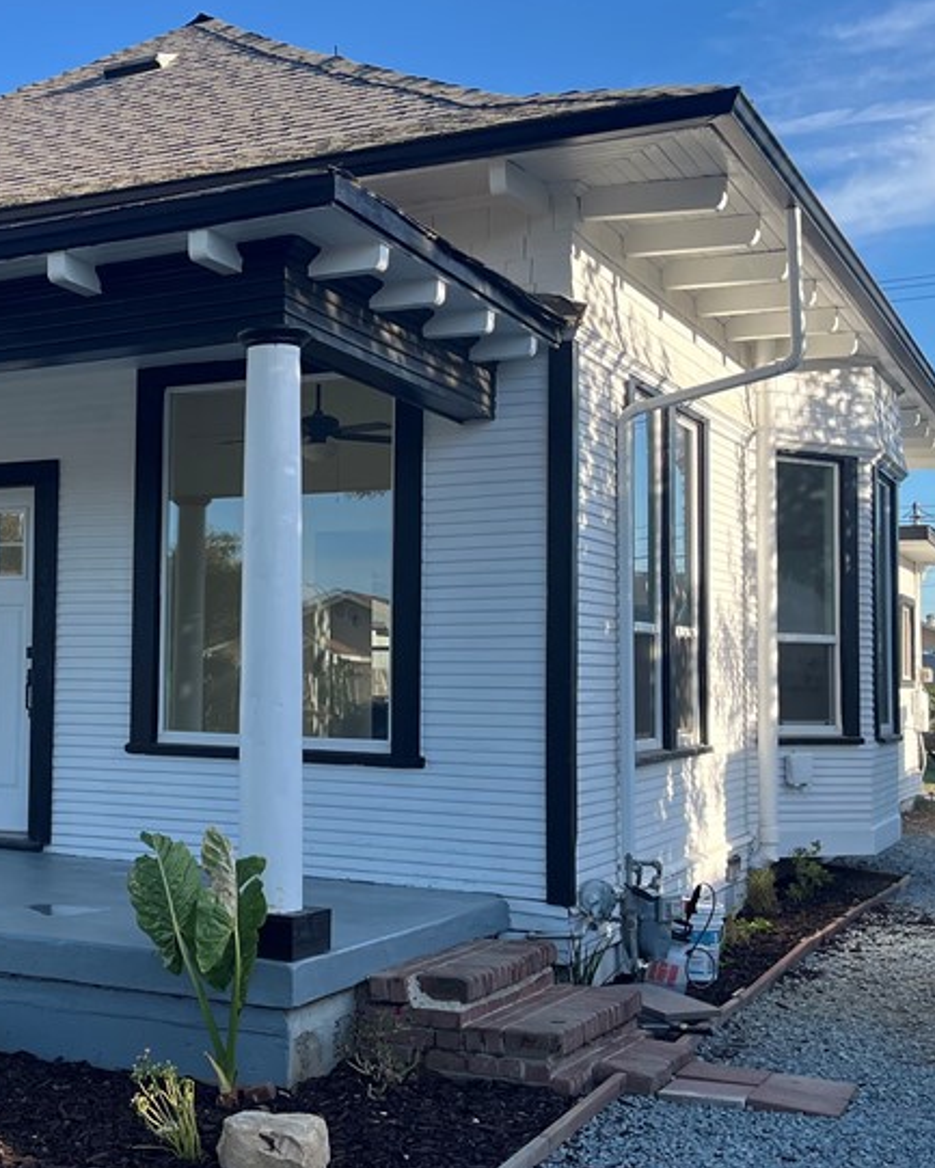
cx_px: 76
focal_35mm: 48
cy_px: 594
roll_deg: -0.3
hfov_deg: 30.0
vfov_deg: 38.8
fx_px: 1660
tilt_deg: +2.4
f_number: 1.6
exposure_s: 1/1151
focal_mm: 5.1
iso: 50
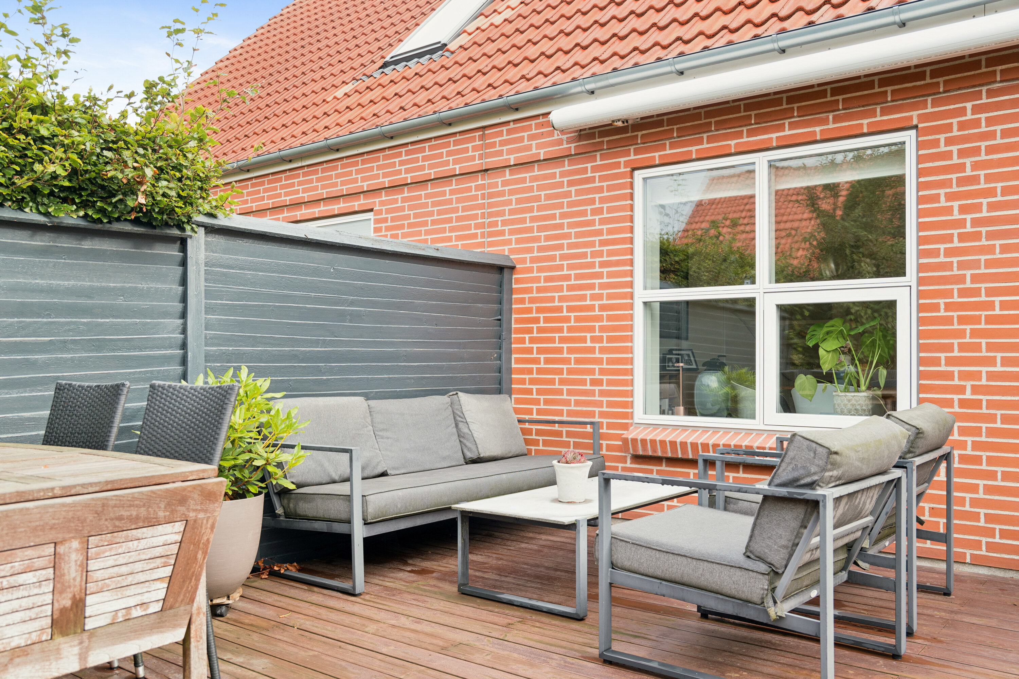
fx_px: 821
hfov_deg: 63.7
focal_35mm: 29
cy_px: 340
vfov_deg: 45.0
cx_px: 510
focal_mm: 29
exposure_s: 1/160
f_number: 4
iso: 250
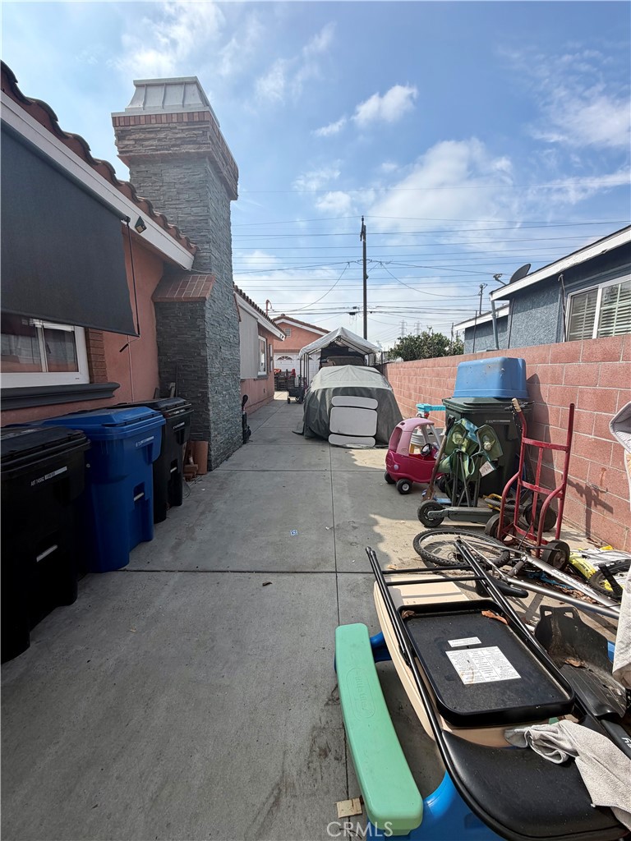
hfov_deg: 85.7
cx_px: 316
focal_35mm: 14
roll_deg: +0.1
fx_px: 340
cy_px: 420
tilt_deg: -8.0
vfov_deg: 102.1
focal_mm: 2.22
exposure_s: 1/853
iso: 20
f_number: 2.2
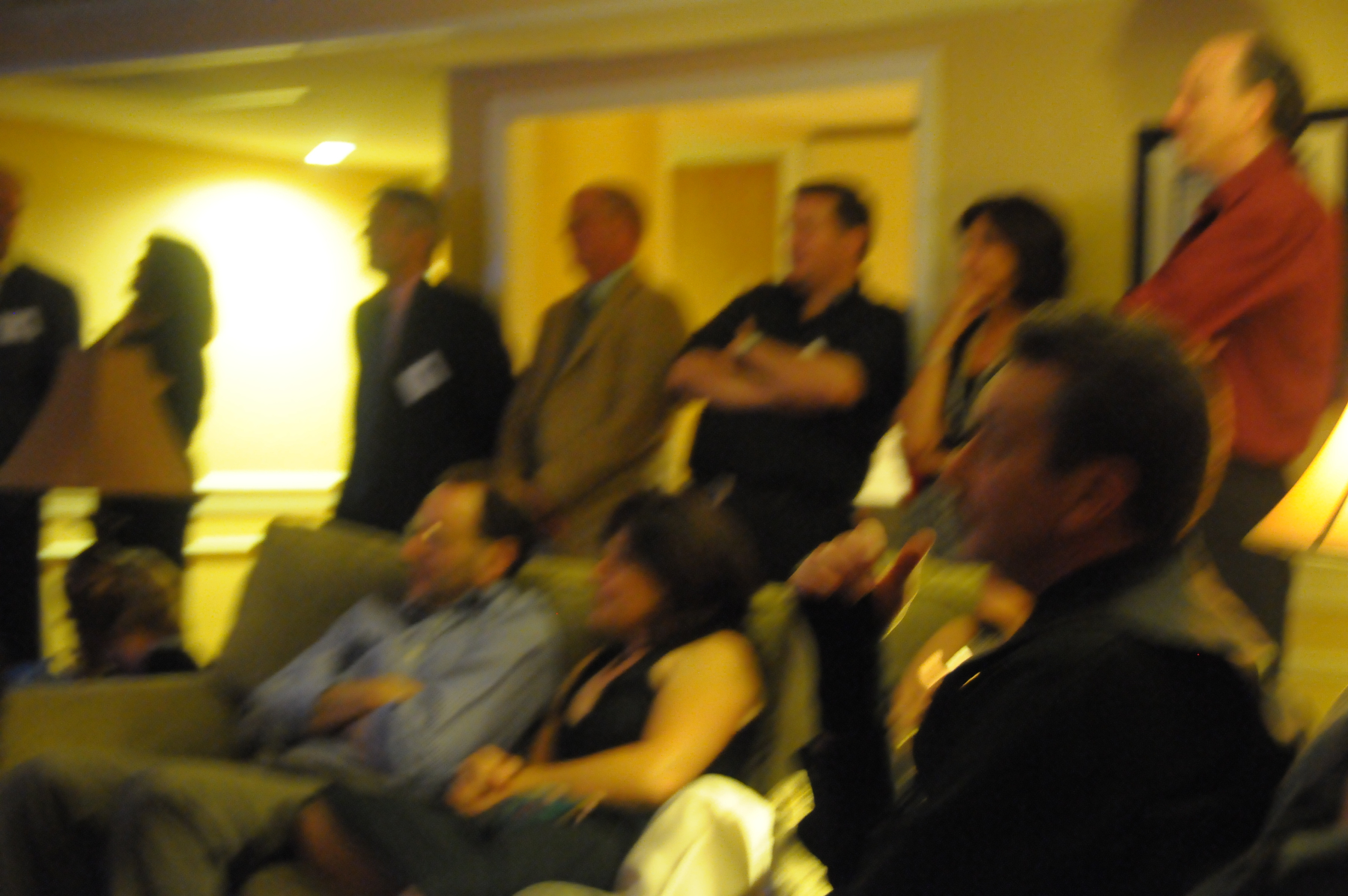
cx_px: 674
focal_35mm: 63
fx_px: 2356
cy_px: 448
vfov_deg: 21.5
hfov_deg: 31.9
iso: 3200
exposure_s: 1/6
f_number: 4.5
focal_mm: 42
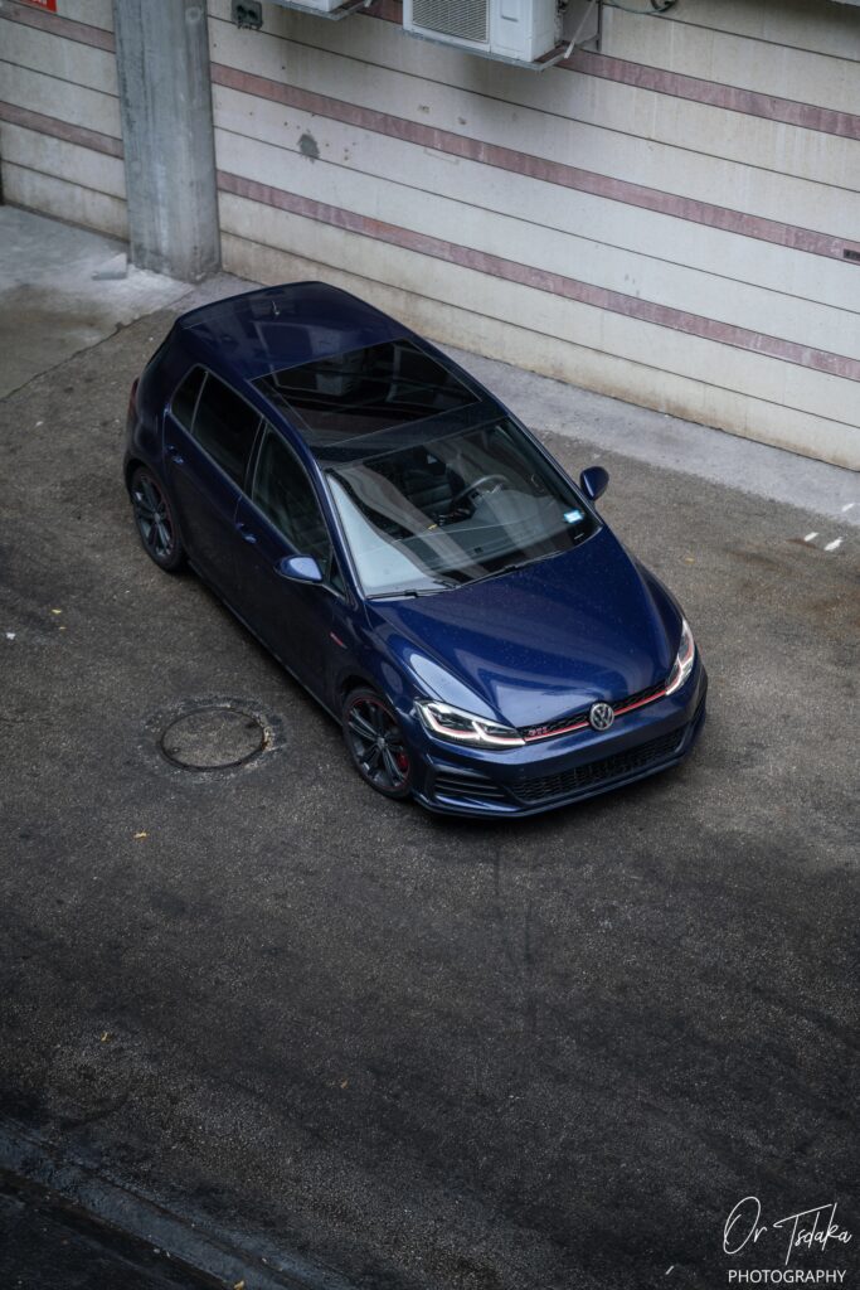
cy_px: 645
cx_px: 430
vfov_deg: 23.9
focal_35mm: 85
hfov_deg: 16.1
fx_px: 3045
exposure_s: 1/250
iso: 125
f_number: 1.4
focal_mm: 85
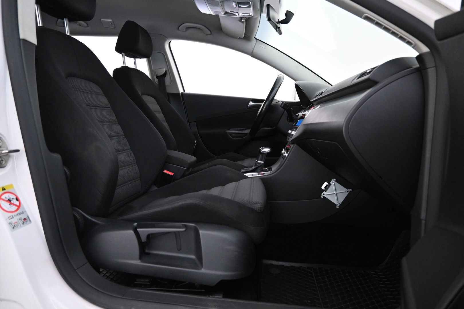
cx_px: 232
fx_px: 309
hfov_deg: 73.7
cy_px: 154
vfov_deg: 53.1
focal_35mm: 24
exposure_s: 1/25
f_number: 3.5
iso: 3200
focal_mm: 16
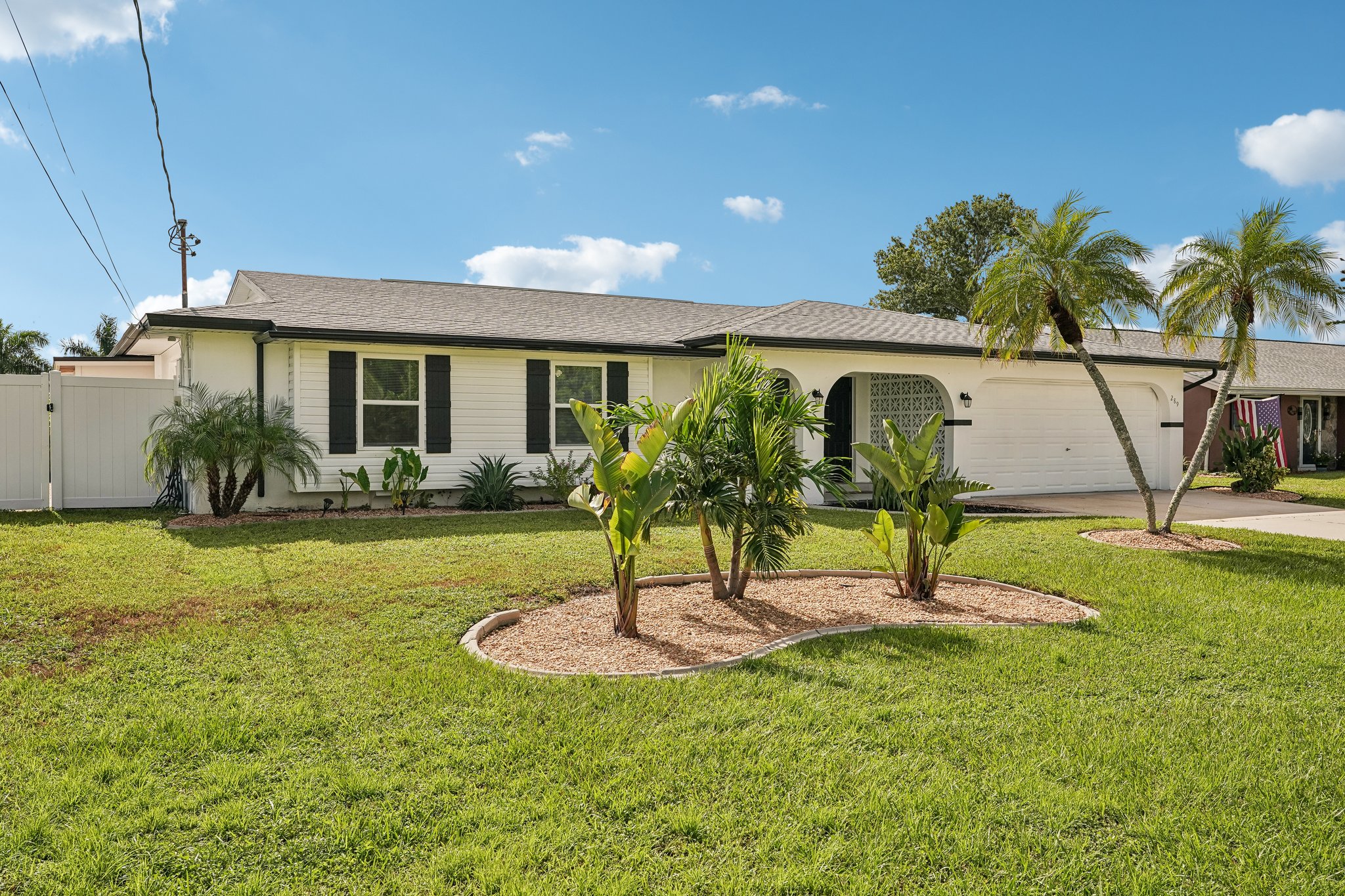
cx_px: 672
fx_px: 1083
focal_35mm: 29
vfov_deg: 45.0
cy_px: 448
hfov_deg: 63.7
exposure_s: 1/1250
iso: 400
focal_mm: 29
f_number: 8
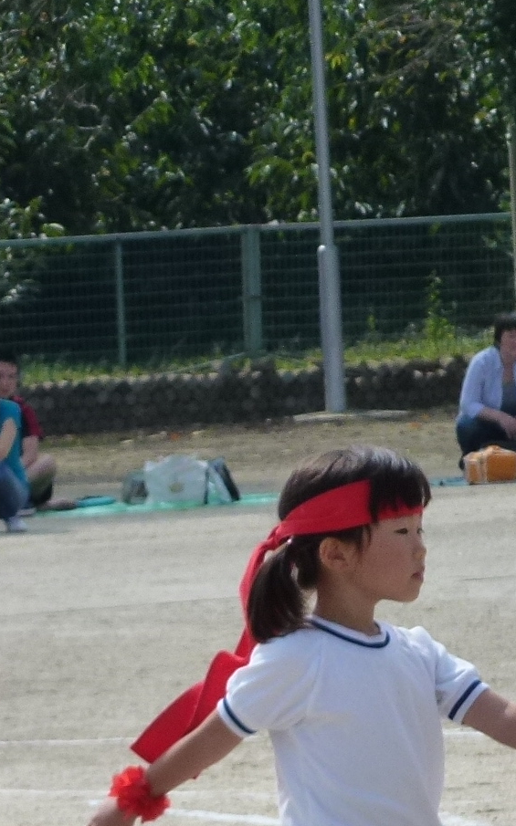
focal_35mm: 426
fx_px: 9593
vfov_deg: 4.9
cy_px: 711
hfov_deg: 3.1
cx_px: -10
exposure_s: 1/800
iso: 160
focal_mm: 25.5
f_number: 5.3
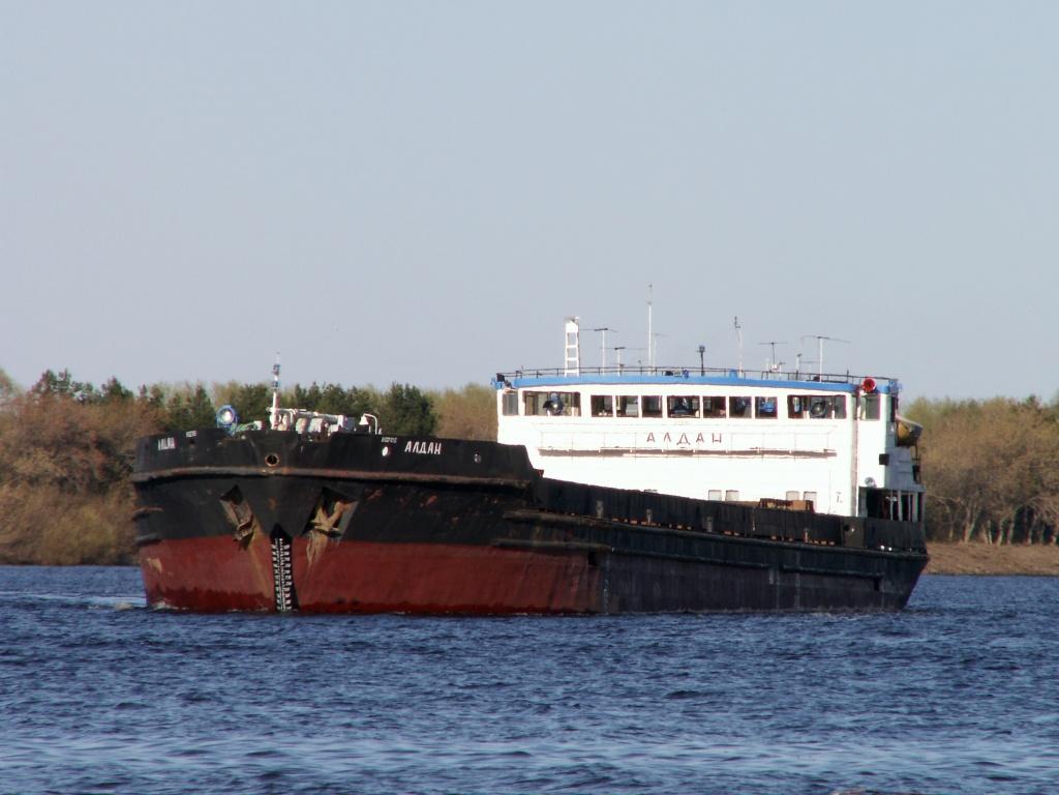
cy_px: 398
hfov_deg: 4.7
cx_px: 530
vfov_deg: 3.5
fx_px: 12849
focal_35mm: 420
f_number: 7.1
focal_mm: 69.45
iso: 50
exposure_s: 1/320
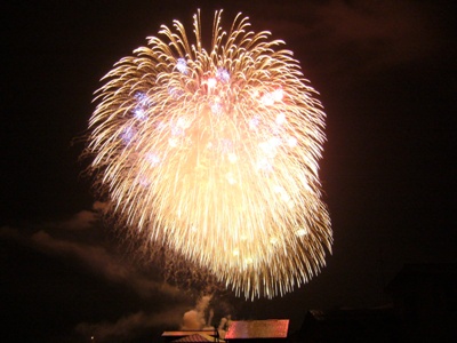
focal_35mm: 35
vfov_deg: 40.7
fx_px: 462
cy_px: 172
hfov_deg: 52.6
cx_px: 228
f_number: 2.8
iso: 200
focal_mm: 5.8
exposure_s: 1/4
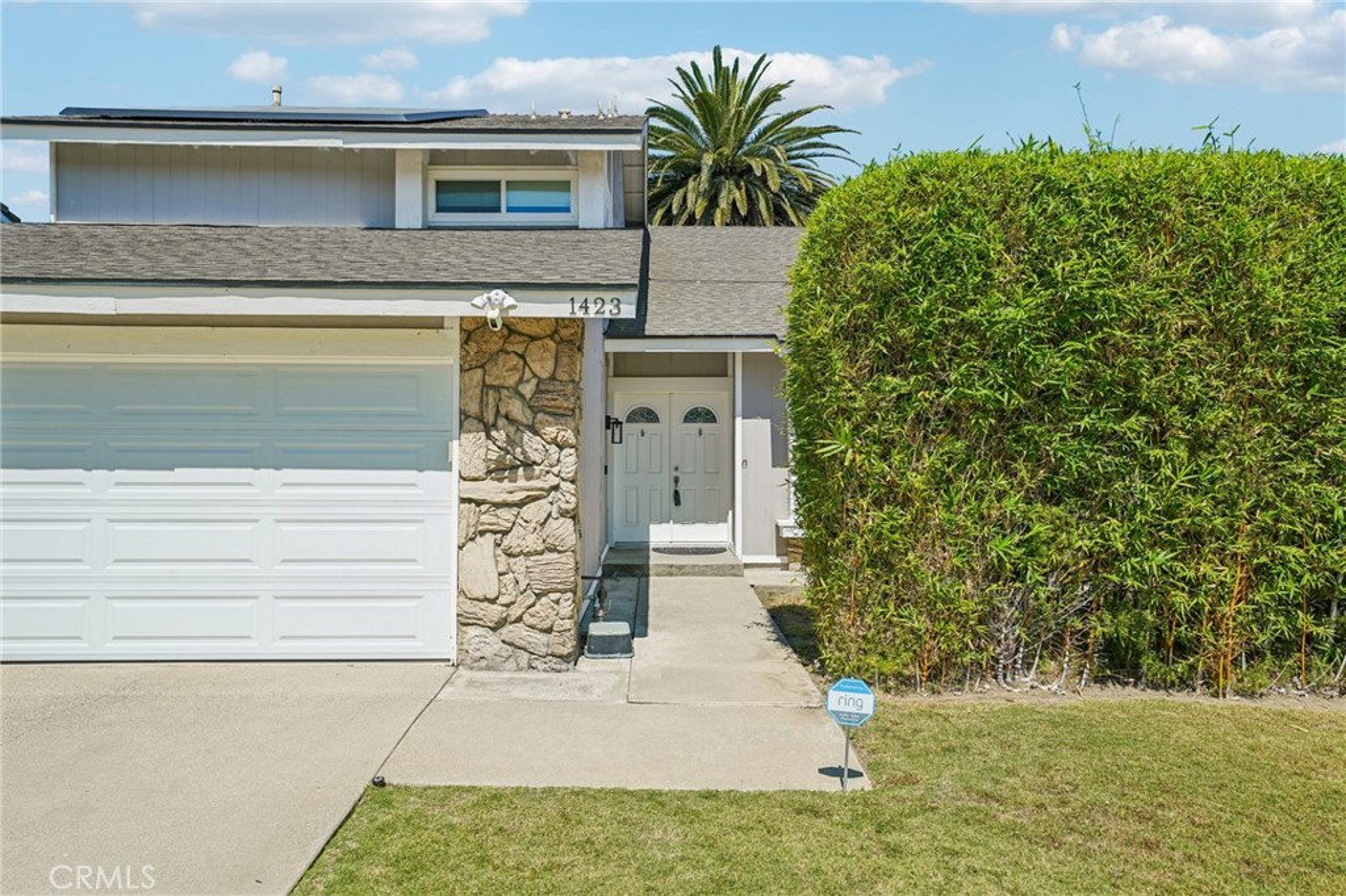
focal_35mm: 24
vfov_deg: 53.1
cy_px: 448
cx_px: 673
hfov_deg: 73.8
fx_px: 897
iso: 100
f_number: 8
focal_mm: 24
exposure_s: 1/250
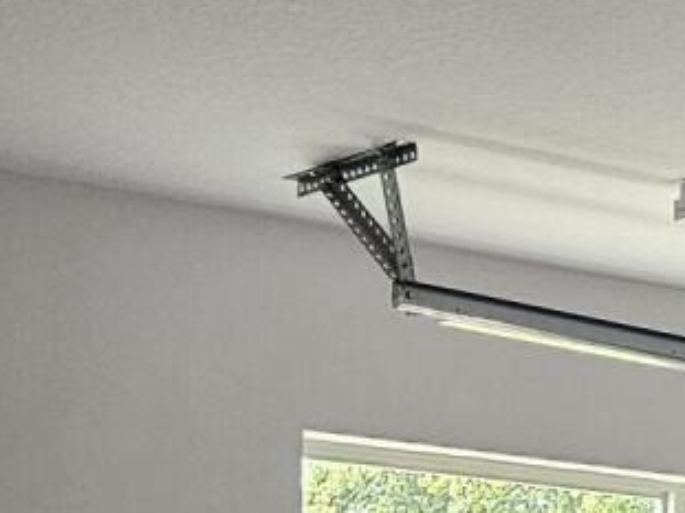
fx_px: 2928
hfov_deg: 11.4
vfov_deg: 9.8
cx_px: 1577
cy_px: 711
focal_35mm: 148
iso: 160
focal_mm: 5.4
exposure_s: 1/120
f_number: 1.8
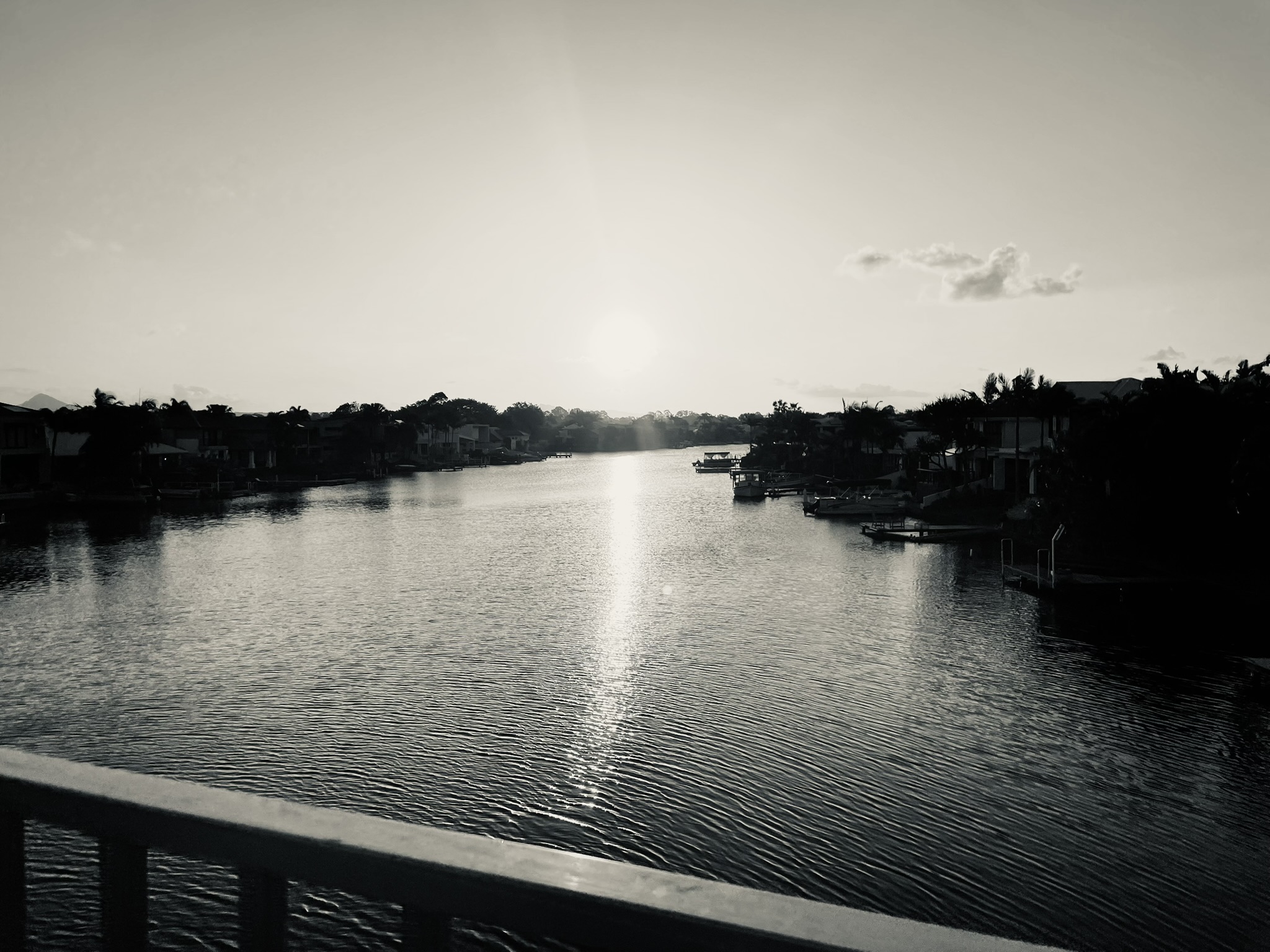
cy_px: 476
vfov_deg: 53.1
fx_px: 954
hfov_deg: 67.3
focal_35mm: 26
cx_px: 635
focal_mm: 4.2
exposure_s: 1/7299
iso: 32
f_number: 1.6
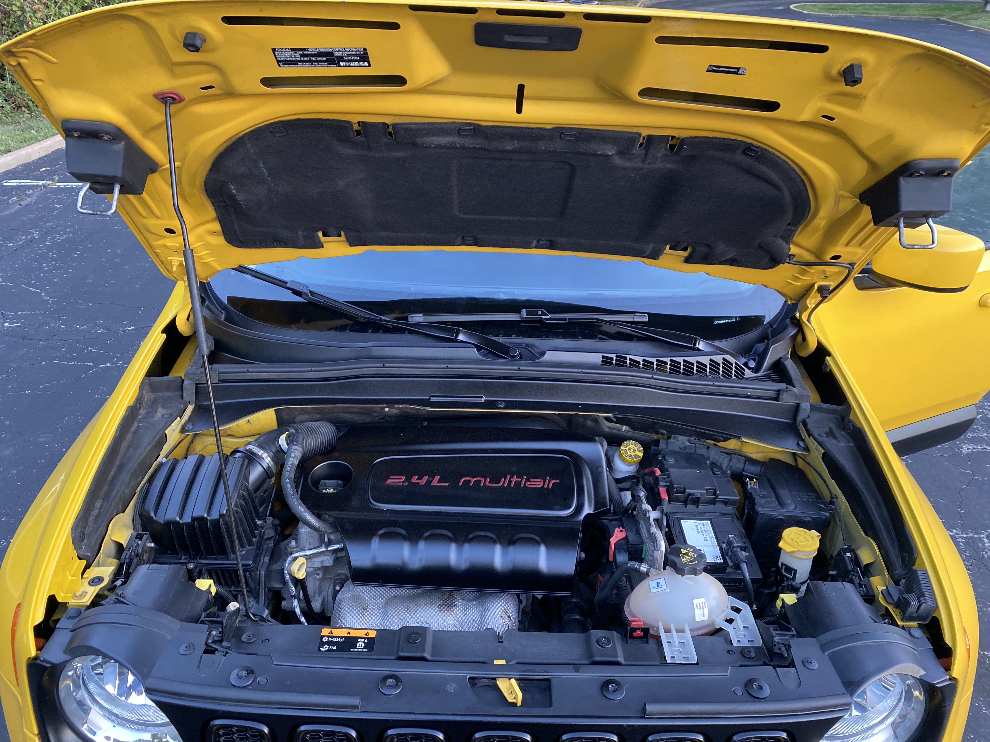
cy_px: 371
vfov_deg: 53.1
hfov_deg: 67.3
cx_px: 495
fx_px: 744
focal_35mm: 26
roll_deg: -2.9
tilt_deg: -30.3
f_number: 1.8
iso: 250
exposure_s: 1/60
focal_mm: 4.25
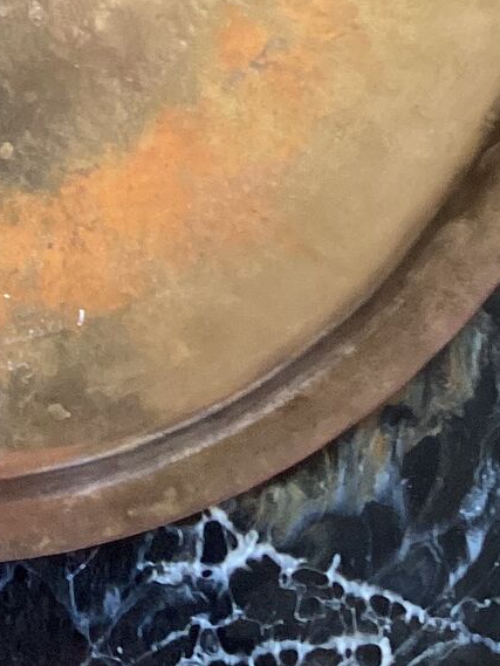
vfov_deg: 16.7
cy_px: -266
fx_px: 2098
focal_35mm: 109
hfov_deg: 13.2
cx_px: -91
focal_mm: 3.3
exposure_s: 1/60
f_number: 2.4
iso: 160
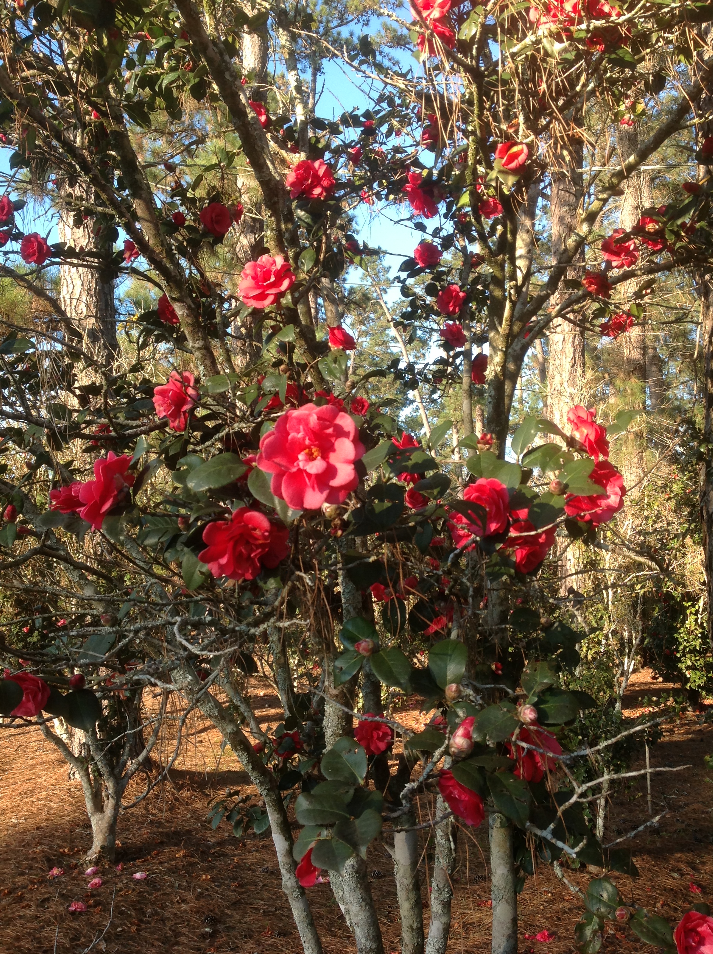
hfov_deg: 40.6
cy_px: 477
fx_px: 964
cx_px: 356
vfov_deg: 52.7
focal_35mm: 35
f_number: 2.4
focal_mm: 4.28
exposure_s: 1/250
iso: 50
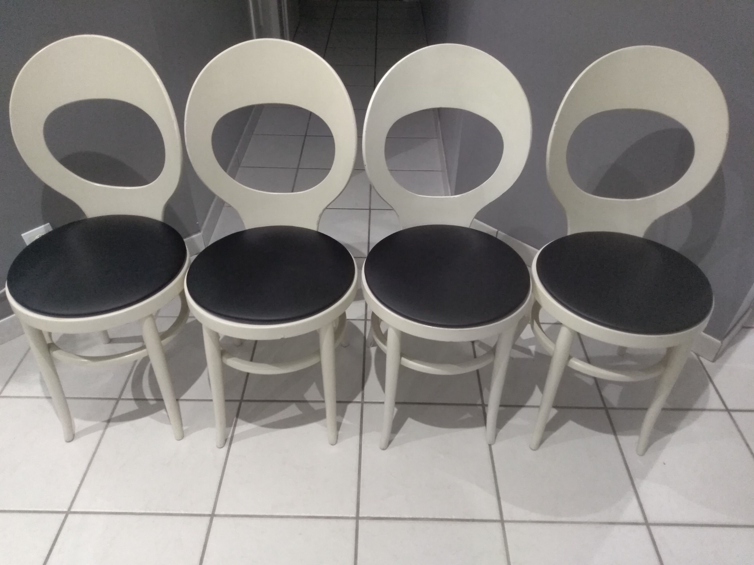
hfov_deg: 67.3
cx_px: 377
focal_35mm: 26
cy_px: 282
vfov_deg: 53.1
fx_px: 566
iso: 800
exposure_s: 1/20
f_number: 2
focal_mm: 3.54
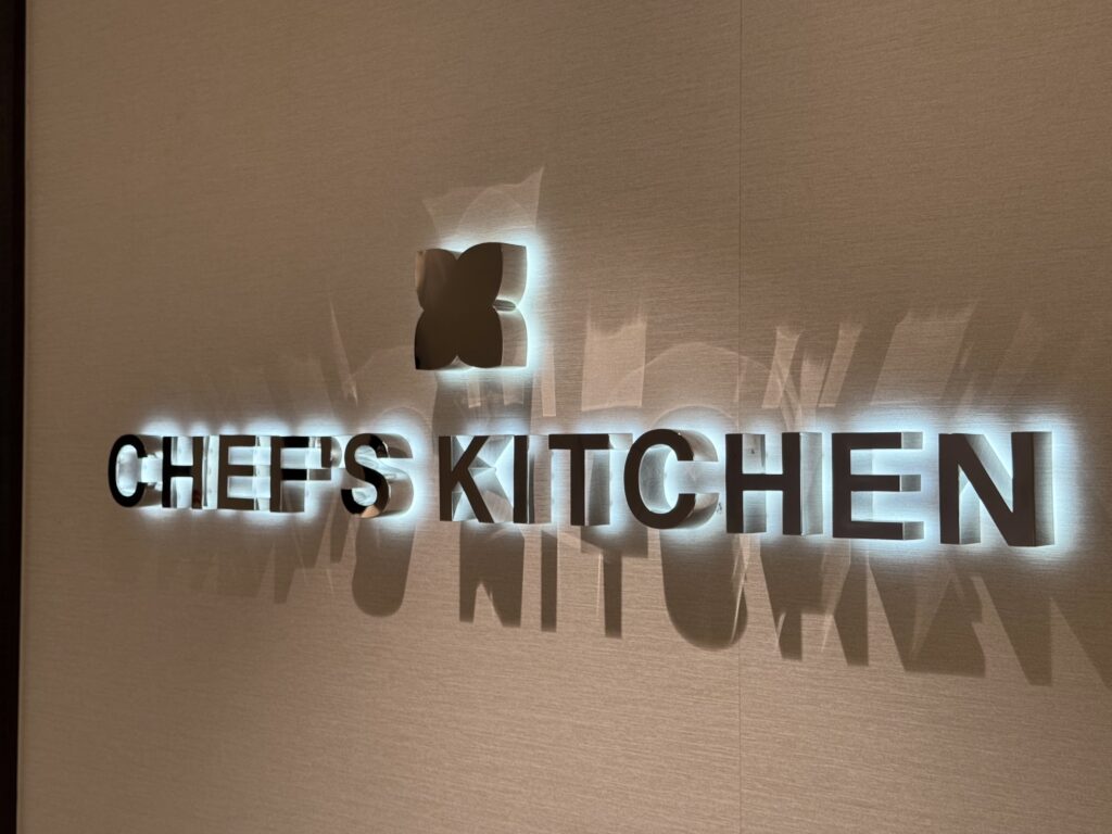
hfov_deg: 39.7
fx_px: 1542
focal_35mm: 48
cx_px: 556
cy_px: 417
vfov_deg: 30.3
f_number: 1.78
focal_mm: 6.76
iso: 50
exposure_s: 1/122
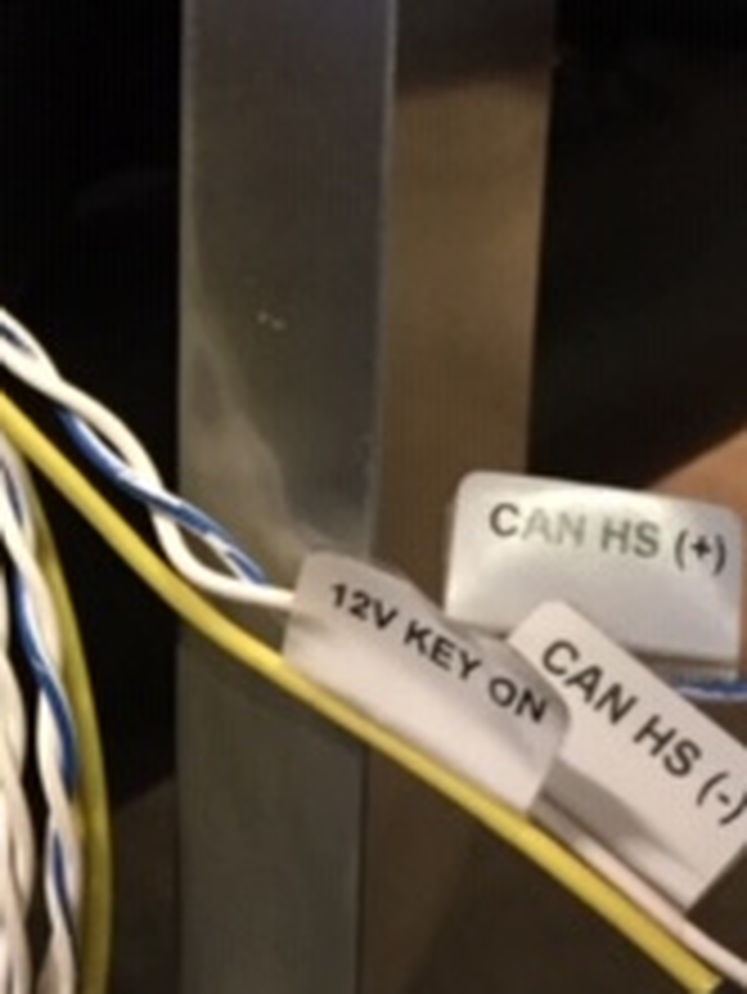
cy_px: 684
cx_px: -189
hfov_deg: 16.7
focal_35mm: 84
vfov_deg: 23.1
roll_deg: +7.4
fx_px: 2415
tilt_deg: -33.2
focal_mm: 4.15
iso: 200
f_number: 2.2
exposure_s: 1/30
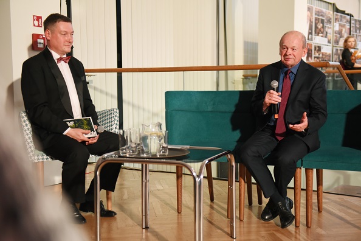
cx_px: 180
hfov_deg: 39.6
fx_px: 501
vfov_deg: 27.0
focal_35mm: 50
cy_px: 120
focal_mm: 50
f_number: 2.8
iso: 3200
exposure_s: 1/200
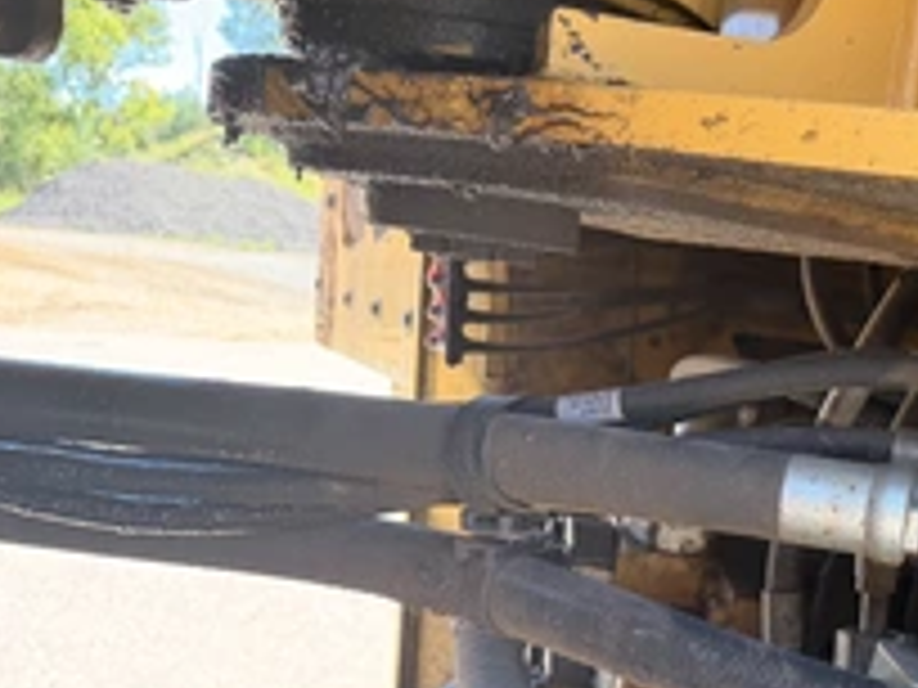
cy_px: 603
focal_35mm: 47
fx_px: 1246
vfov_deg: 29.7
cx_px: 886
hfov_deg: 36.9
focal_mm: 6.76
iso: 100
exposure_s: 1/193
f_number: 1.78
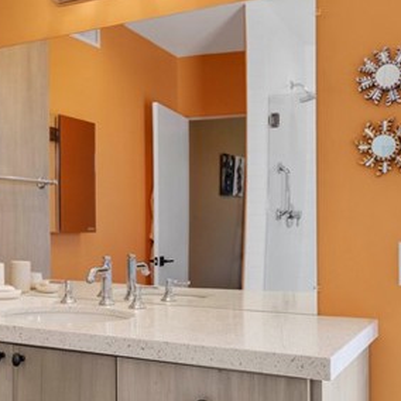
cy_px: 229
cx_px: 92
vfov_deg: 34.6
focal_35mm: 49
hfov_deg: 33.8
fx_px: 642
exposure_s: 1/25
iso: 400
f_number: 11
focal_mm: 16
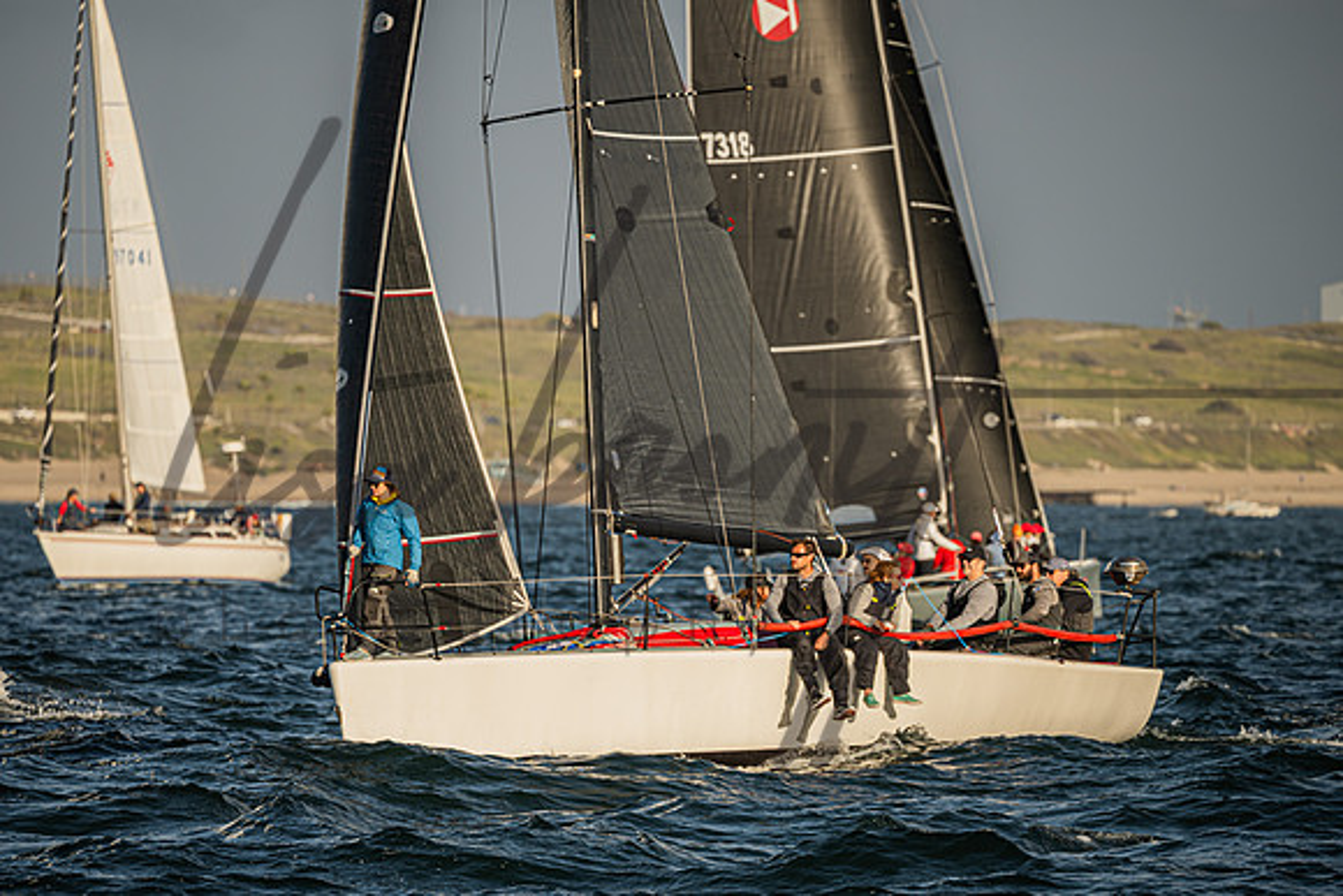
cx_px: 658
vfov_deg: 3.6
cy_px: 502
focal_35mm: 383
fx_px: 14276
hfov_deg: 5.4
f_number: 5.3
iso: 100
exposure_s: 1/1000
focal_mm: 310
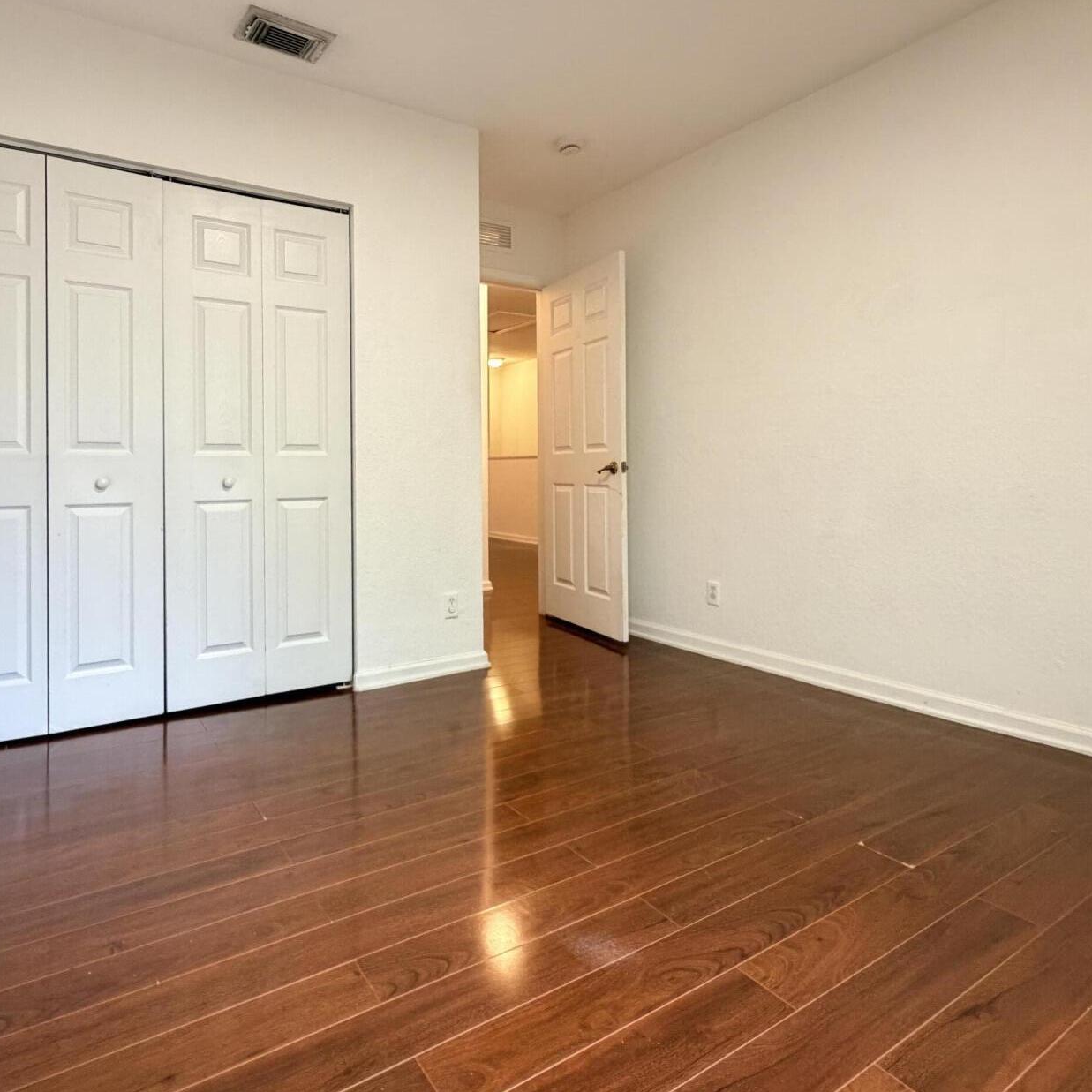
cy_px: 471
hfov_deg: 74.2
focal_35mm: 20
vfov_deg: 74.4
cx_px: 451
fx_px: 714
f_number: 2.2
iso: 400
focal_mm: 2.22
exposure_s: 1/60
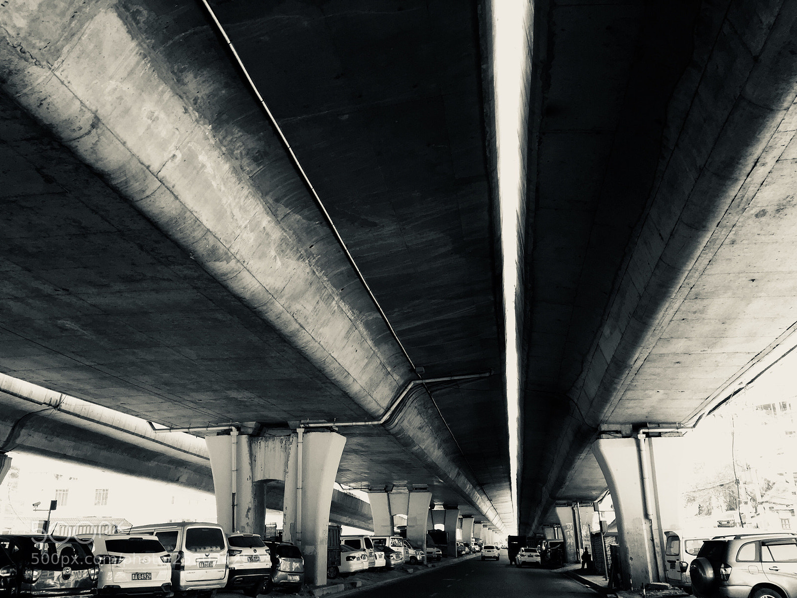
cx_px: 398
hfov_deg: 61.7
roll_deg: +0.0
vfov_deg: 48.2
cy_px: 299
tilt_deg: +19.1
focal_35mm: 29
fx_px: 668
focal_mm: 4.15
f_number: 2.2
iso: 50
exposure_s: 1/100
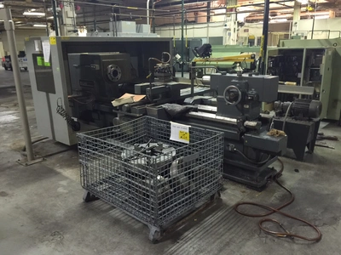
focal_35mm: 29
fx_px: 286
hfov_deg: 61.7
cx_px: 170
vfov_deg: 48.2
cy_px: 128
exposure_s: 1/4
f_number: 2.2
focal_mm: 4.15
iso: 80
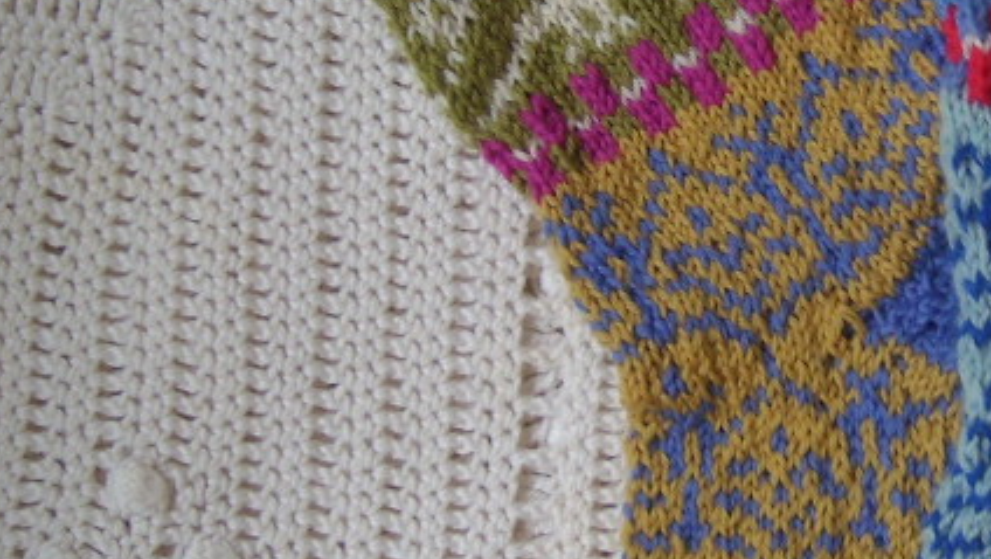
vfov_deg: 13.2
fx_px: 2419
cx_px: 865
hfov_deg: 22.7
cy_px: 189
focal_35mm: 92
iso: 50
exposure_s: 1/35
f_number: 2.8
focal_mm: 5.8
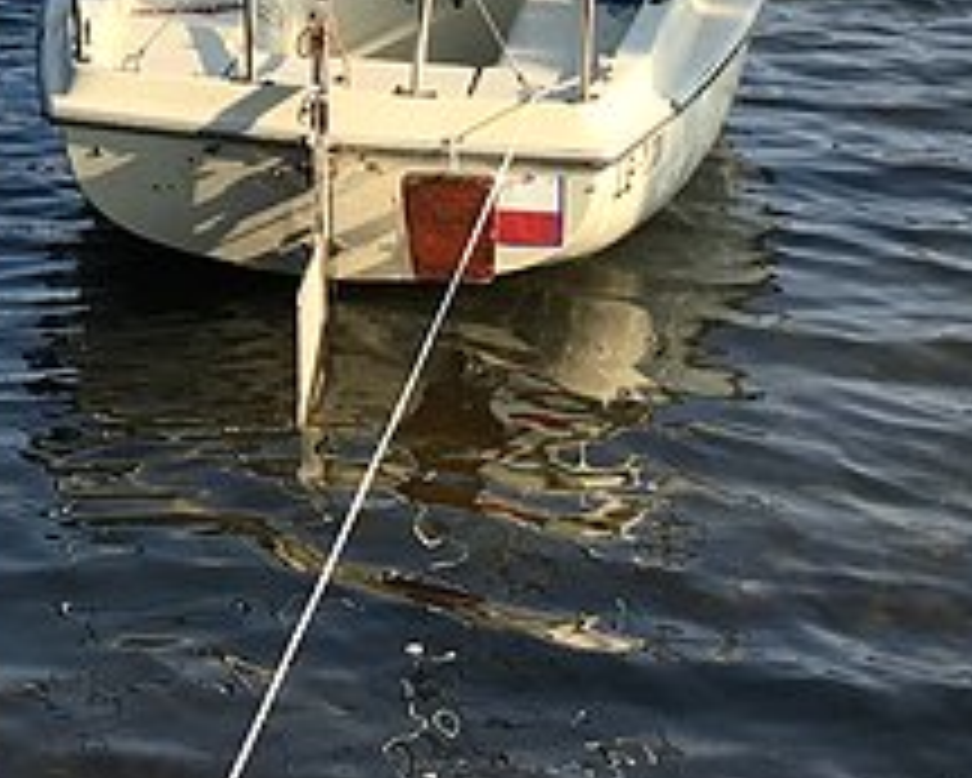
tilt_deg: -1.7
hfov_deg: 15.9
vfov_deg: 12.0
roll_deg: +0.1
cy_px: -623
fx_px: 3396
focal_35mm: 118
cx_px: -58
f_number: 2.2
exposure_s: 1/894
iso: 25
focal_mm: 4.15
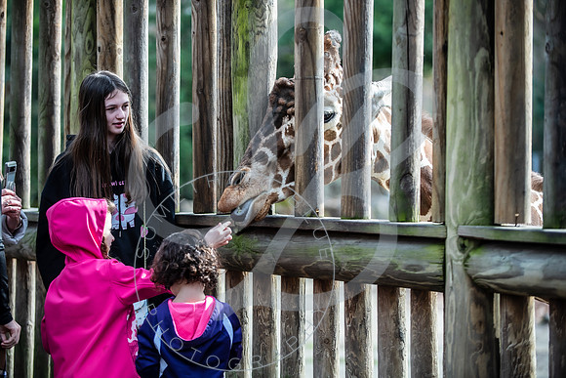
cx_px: 283
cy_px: 189
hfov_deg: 16.7
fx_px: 1929
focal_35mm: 123
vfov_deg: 11.2
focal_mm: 116
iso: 200
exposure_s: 1/320
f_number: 2.8
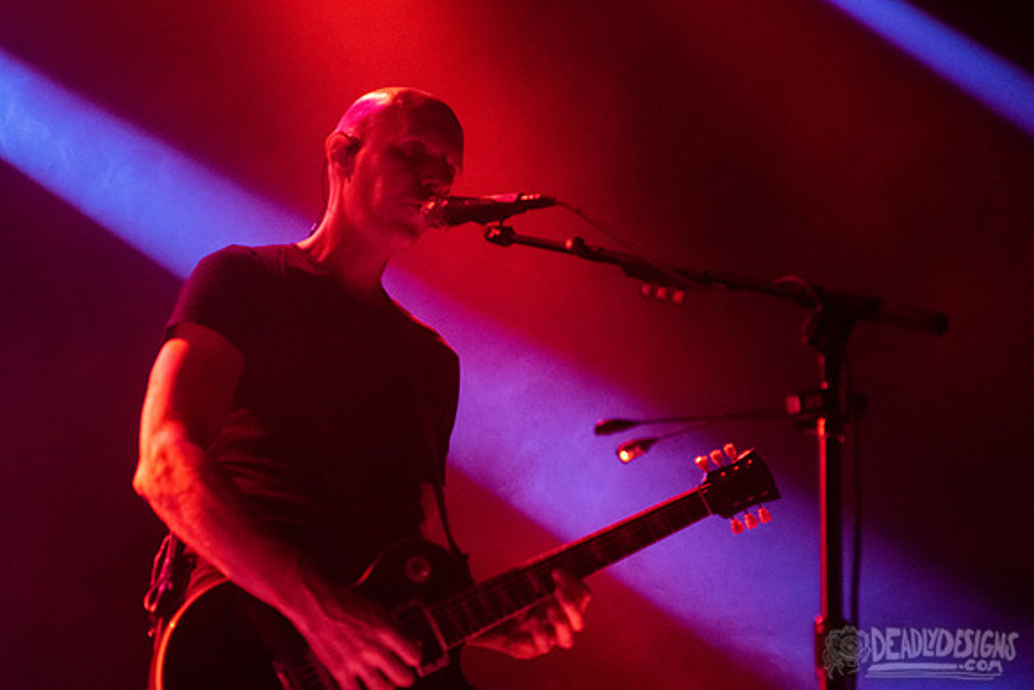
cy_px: 275
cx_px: 468
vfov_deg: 16.2
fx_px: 2422
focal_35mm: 84
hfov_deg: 24.1
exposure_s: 1/160
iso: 3200
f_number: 3.2
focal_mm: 70
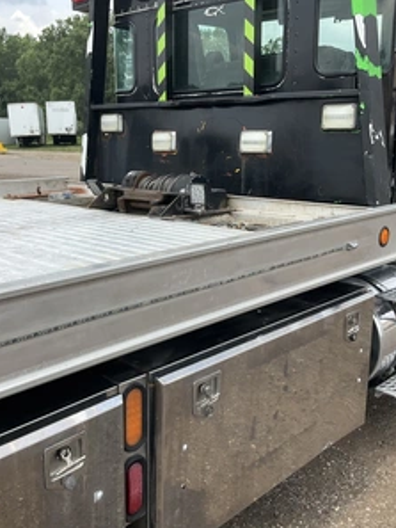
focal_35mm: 39
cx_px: 178
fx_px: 594
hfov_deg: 36.8
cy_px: 265
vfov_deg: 47.8
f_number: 1.8
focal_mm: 3
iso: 25
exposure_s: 1/997
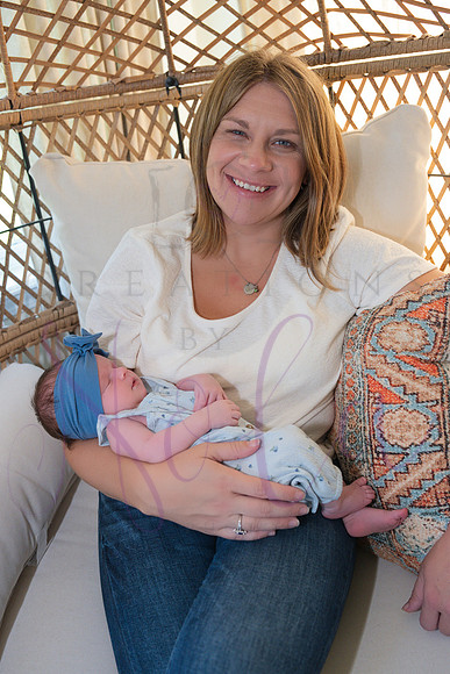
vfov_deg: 57.2
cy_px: 337
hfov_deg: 40.0
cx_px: 225
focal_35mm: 33
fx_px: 618
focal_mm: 33
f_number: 4
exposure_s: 1/320
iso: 1600
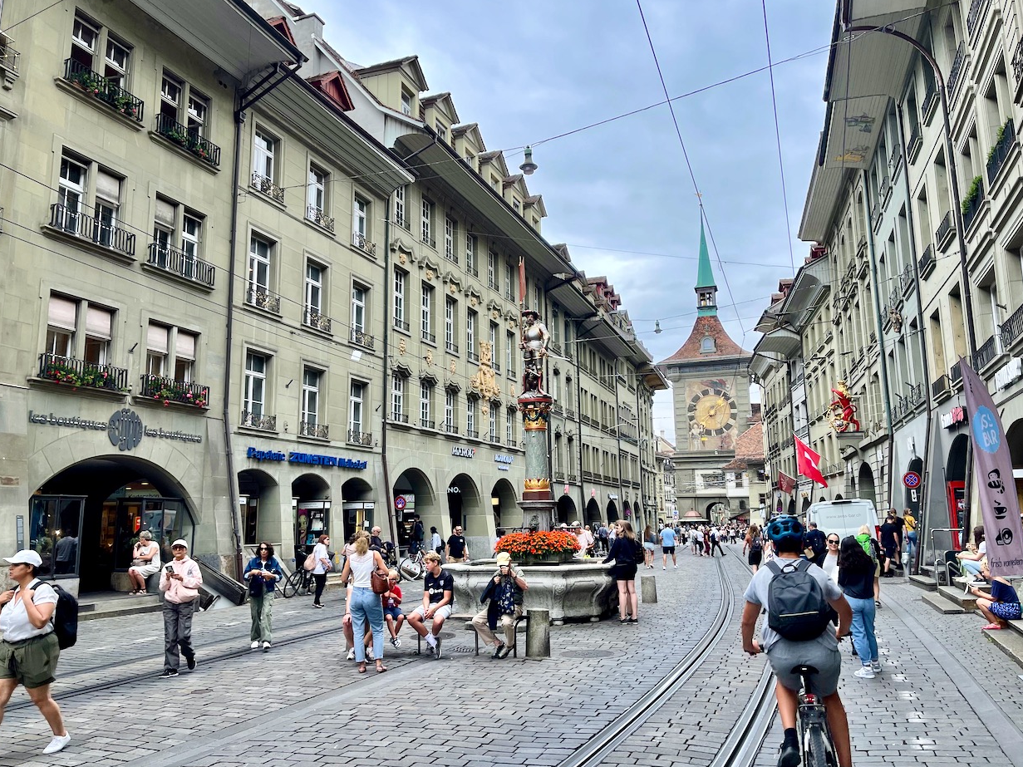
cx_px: 509
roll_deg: +0.4
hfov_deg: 67.3
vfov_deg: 53.1
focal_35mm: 26
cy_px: 375
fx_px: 768
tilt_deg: +9.6
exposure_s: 1/1011
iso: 32
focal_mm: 5.1
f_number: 1.6
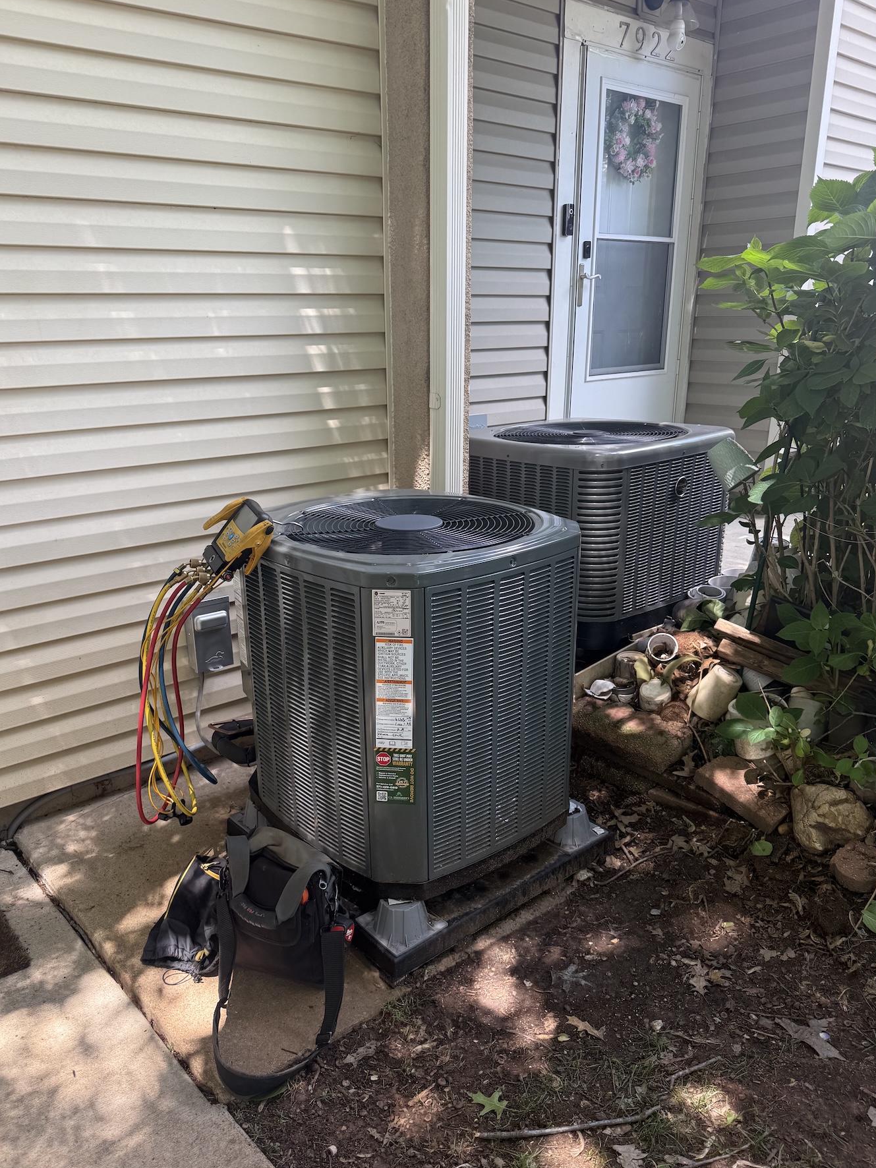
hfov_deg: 53.0
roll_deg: -0.2
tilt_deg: -18.7
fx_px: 877
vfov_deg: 67.2
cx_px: 411
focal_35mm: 26
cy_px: 627
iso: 80
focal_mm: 6.76
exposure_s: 1/184
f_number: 1.78
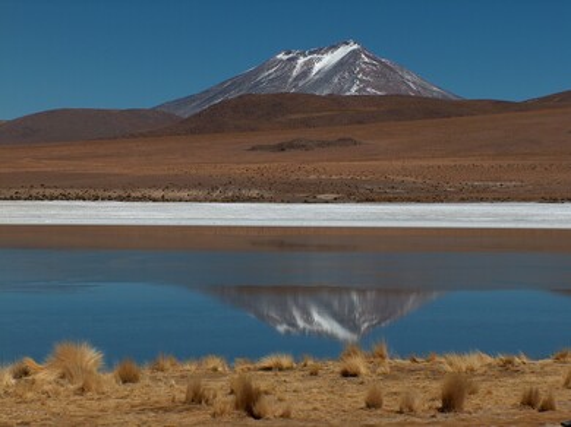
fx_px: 2242
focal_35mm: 136
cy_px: 214
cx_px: 286
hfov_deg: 14.5
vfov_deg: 10.9
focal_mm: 27.85
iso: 100
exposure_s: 1/324
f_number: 8.5
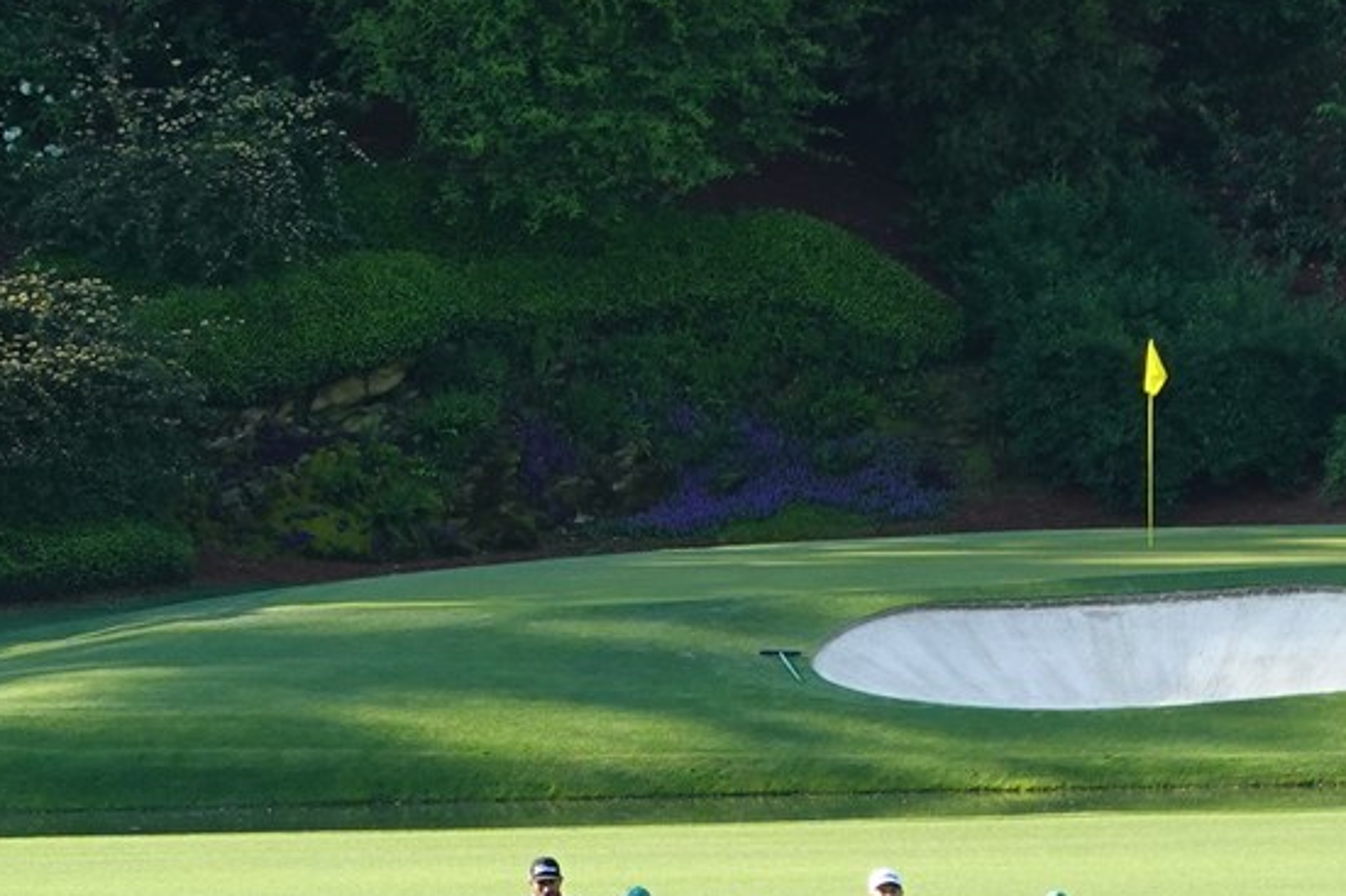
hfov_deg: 2.8
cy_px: 970
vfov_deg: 1.9
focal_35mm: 726
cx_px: 594
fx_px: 27135
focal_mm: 72
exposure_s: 1/200
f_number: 4.5
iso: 160
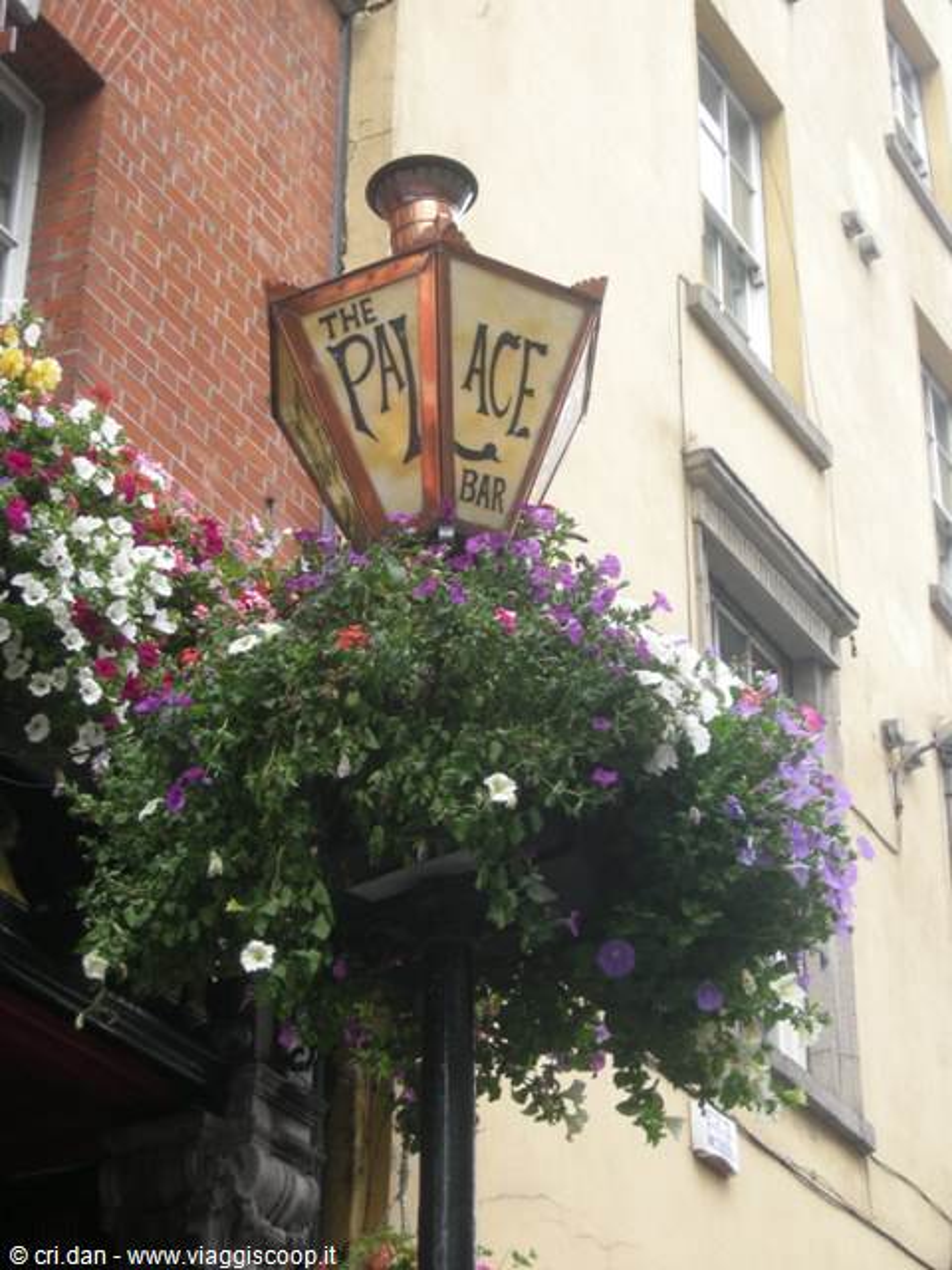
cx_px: 476
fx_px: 2750
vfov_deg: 26.0
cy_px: 635
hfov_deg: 19.6
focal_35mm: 75
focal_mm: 15.7
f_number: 3.9
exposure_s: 1/59.6
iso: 64
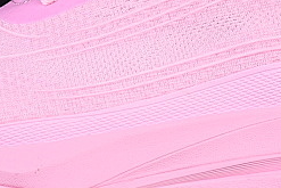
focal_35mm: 328
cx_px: 179
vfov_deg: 4.2
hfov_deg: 6.3
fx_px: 2562
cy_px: -3
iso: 160
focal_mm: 50
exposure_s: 1/80
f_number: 8
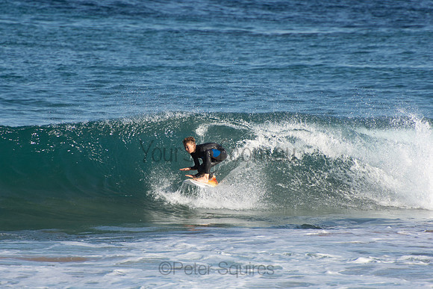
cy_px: 144
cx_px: 216
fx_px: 7218
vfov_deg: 2.3
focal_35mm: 600
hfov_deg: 3.4
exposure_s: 1/1000
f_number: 5.6
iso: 250
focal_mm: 400
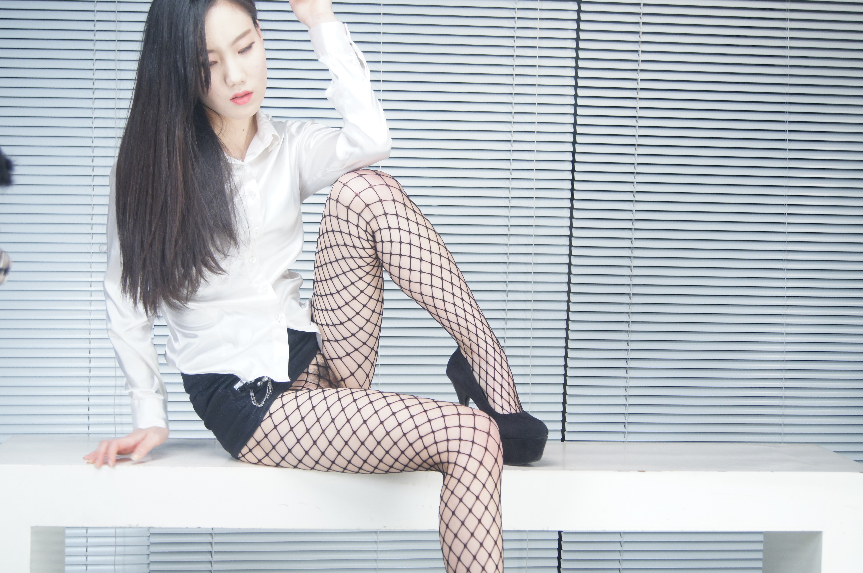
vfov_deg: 25.7
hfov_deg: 37.9
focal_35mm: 52
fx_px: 1257
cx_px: 432
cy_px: 286
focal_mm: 35
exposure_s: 1/160
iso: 800
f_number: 5
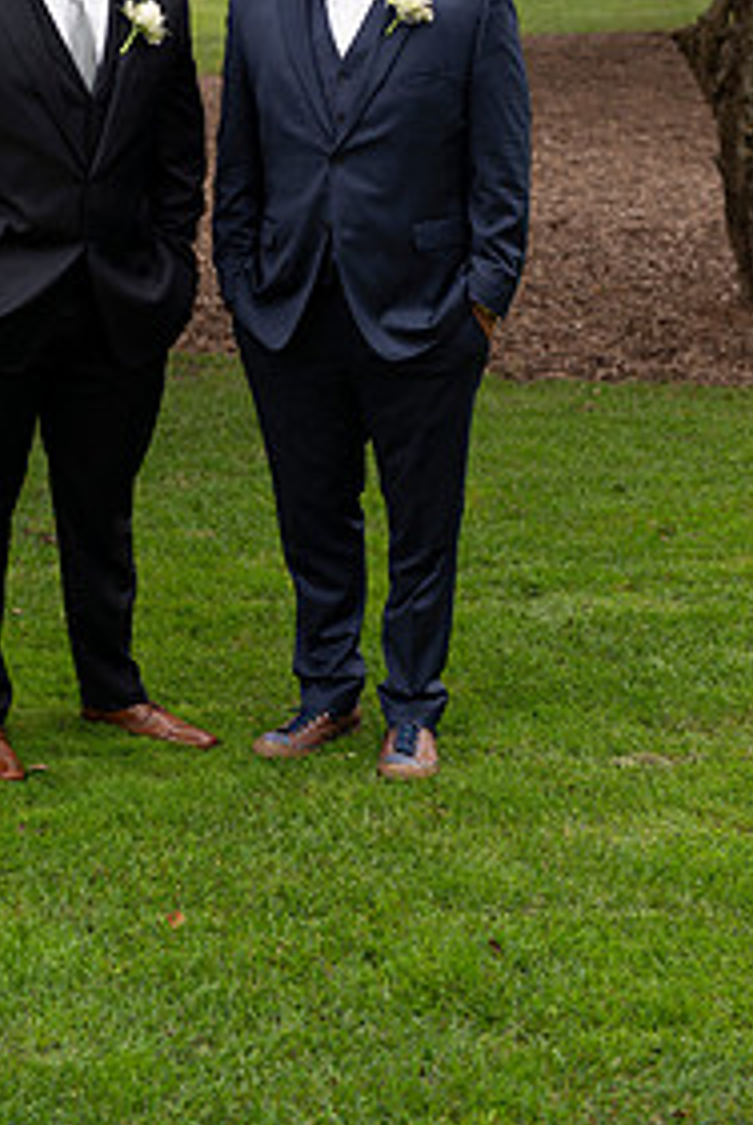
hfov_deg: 17.0
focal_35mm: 80
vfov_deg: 25.1
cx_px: 176
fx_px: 2504
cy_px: 320
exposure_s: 1/250
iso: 100
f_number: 3.2
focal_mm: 50
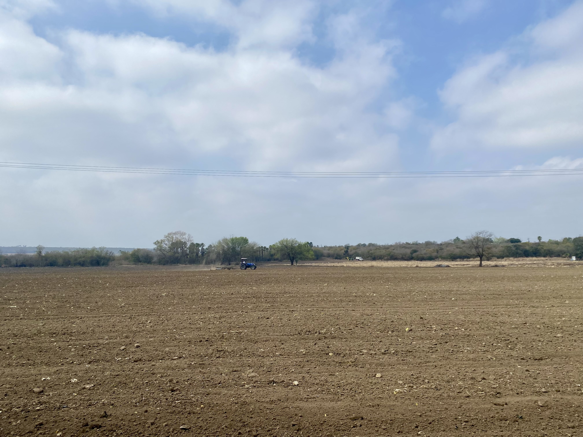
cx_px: 292
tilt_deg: +3.9
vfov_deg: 53.1
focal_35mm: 26
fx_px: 438
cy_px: 218
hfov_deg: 67.3
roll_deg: -3.1
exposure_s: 1/4808
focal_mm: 4.25
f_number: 1.8
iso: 32
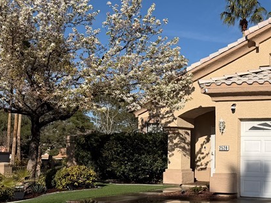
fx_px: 461
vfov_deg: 24.6
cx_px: 303
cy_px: 146
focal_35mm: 59
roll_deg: -0.1
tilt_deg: +2.0
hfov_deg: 29.3
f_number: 1.78
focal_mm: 6.76
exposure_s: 1/10309
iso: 80
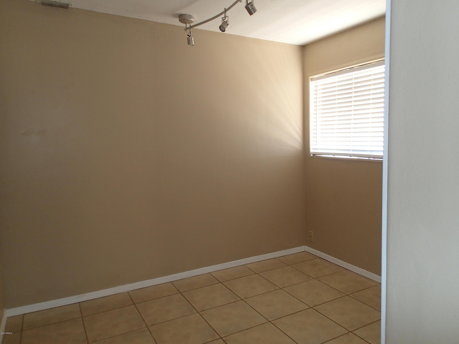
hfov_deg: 69.4
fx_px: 331
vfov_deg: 54.9
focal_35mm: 25
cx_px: 230
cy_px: 172
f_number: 2
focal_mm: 4.5
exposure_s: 1/30
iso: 200
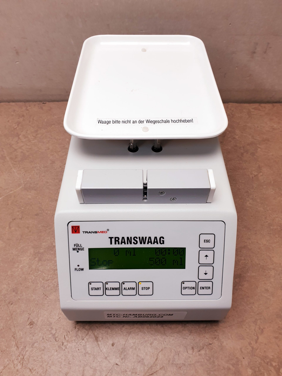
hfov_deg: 53.1
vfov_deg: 67.3
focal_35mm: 26
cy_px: 188
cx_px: 141
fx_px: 282
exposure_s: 1/100
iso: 64
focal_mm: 4.3
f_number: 2.4
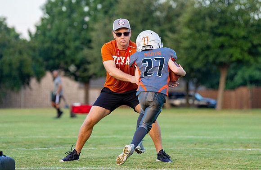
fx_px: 1113
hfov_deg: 13.4
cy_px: 68
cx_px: 122
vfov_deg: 8.7
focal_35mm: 155
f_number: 2.8
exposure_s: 1/1250
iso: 640
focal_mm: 130
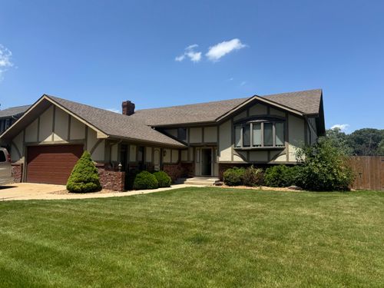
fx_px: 266
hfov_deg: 71.6
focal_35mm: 24
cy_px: 144
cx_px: 192
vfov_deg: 56.8
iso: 80
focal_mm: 6.76
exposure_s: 1/4310
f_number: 1.78
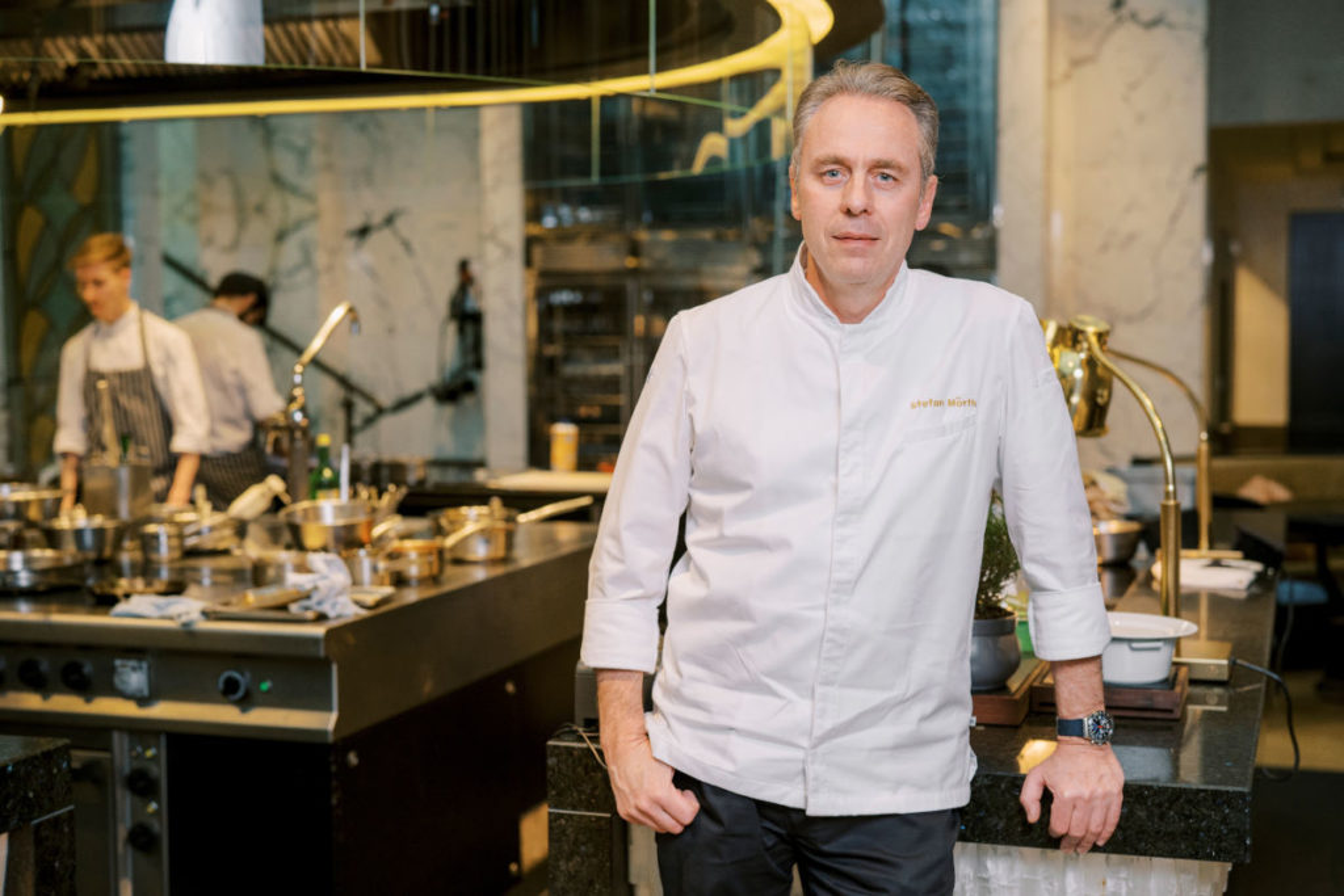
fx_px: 1867
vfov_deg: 27.0
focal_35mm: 50
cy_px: 448
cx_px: 672
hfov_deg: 39.6
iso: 1000
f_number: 2.5
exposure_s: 1/320
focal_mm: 50
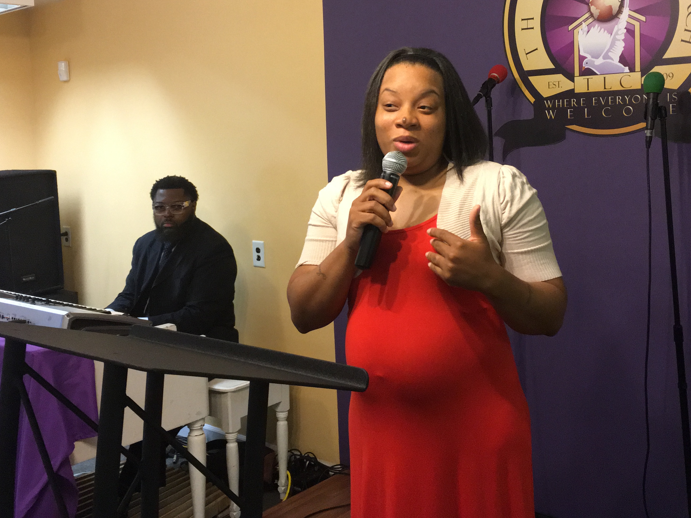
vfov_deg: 35.7
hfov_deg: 46.8
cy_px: 189
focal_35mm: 40
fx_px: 798
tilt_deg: -2.4
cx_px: 365
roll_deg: +2.1
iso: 250
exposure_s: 1/30
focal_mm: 4.15
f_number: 2.2
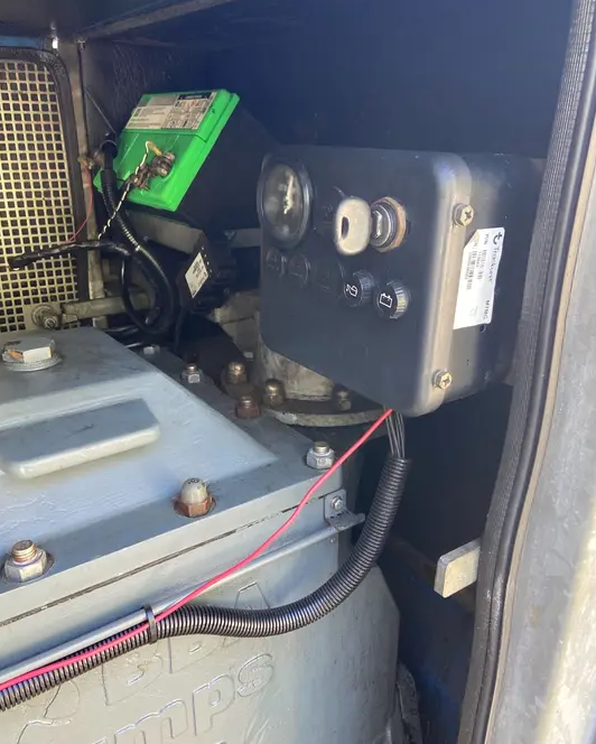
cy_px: 392
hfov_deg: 51.6
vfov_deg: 62.1
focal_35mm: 28
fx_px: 617
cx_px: 295
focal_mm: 4.25
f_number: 1.8
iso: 125
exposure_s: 1/74
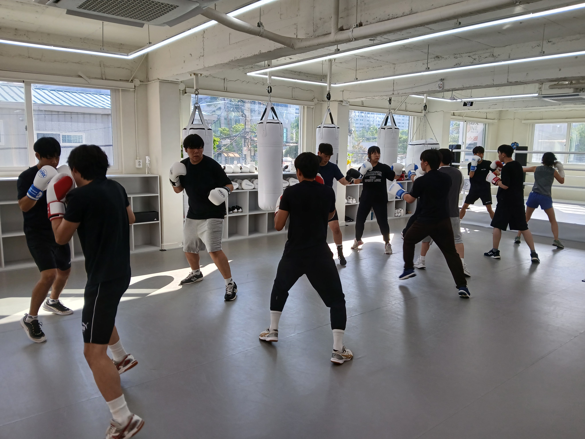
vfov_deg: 53.1
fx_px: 439
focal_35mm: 26
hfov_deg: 67.3
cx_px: 292
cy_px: 220
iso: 32
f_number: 1.8
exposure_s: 1/120
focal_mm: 3.98
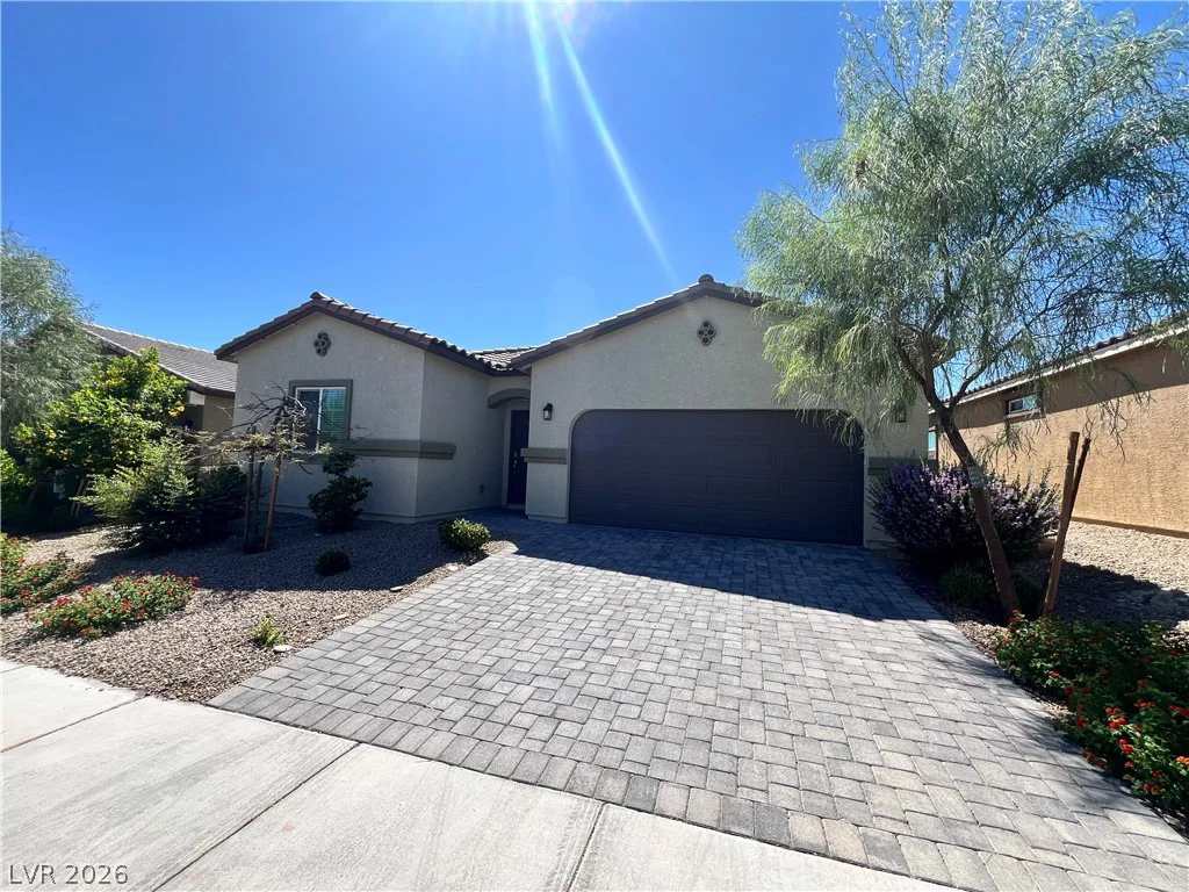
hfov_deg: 106.2
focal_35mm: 13
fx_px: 447
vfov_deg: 89.9
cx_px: 594
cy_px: 446
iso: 32
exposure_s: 1/1085
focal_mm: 1.57
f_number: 1.8
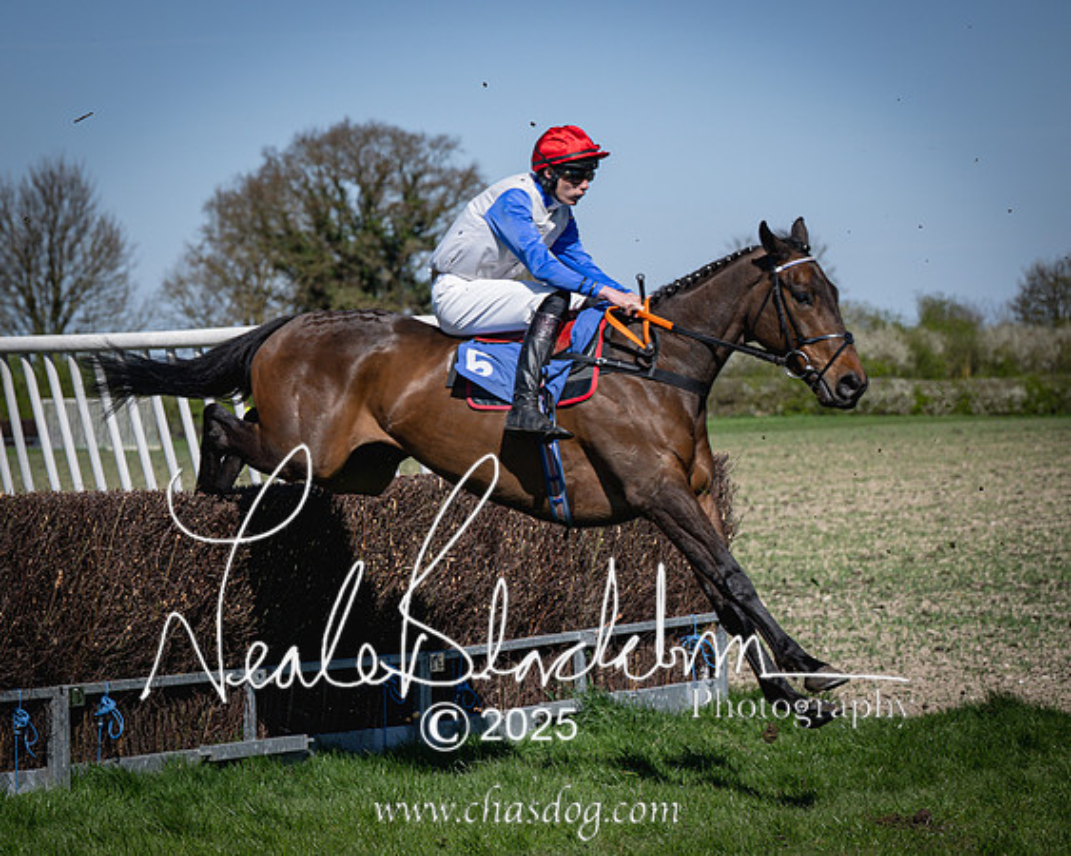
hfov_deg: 13.6
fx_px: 4446
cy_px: 441
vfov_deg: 11.0
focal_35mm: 140
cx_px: 83
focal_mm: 70
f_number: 4
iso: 110
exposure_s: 1/2000
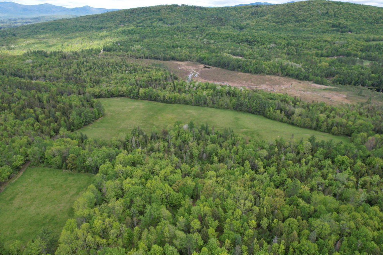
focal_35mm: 22
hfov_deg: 78.6
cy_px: 128
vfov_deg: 57.2
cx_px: 192
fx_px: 234
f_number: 2.8
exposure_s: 1/640
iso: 100
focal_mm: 8.38
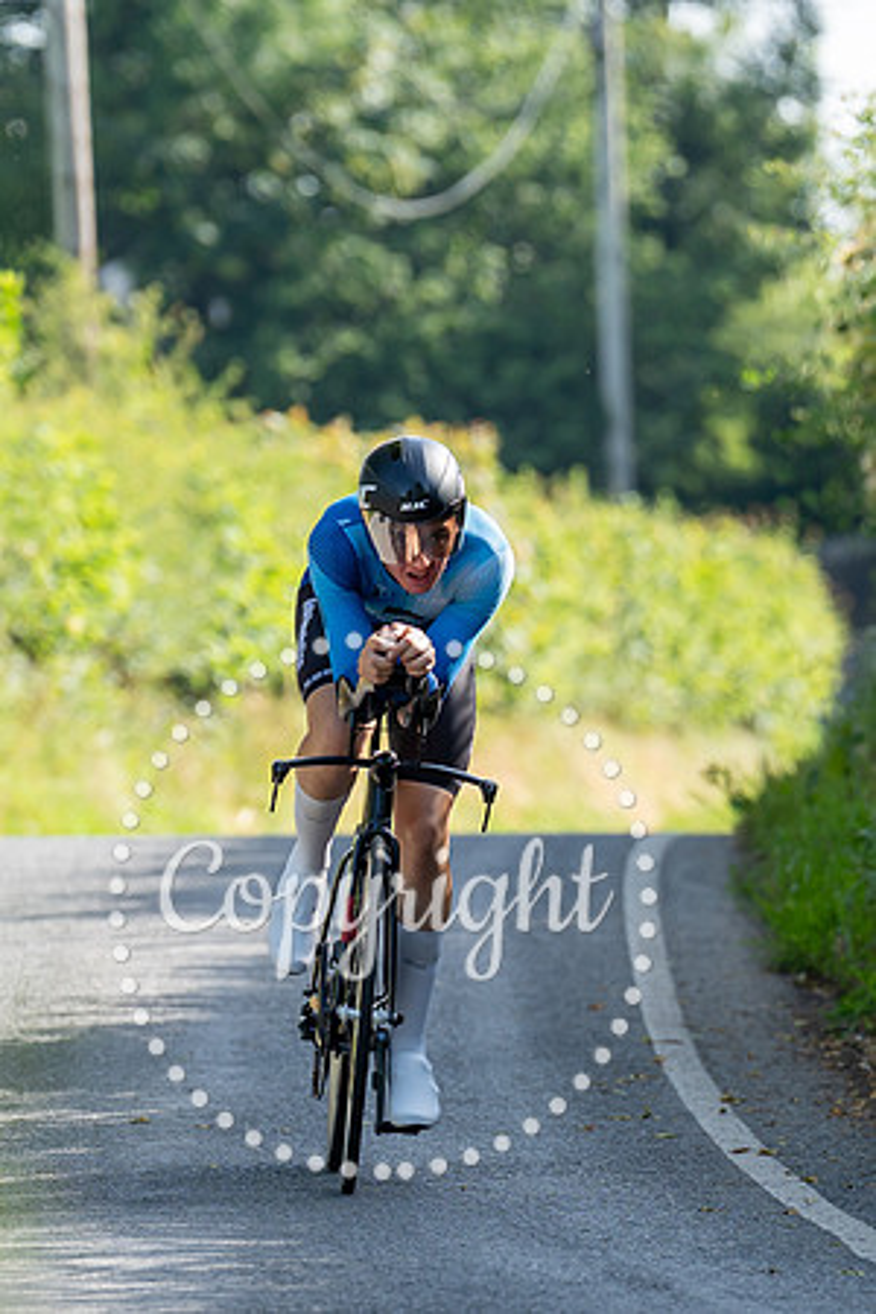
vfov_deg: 4.3
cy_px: 1021
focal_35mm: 475
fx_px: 17324
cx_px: 370
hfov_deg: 2.9
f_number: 3.5
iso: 200
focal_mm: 182
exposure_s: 1/800
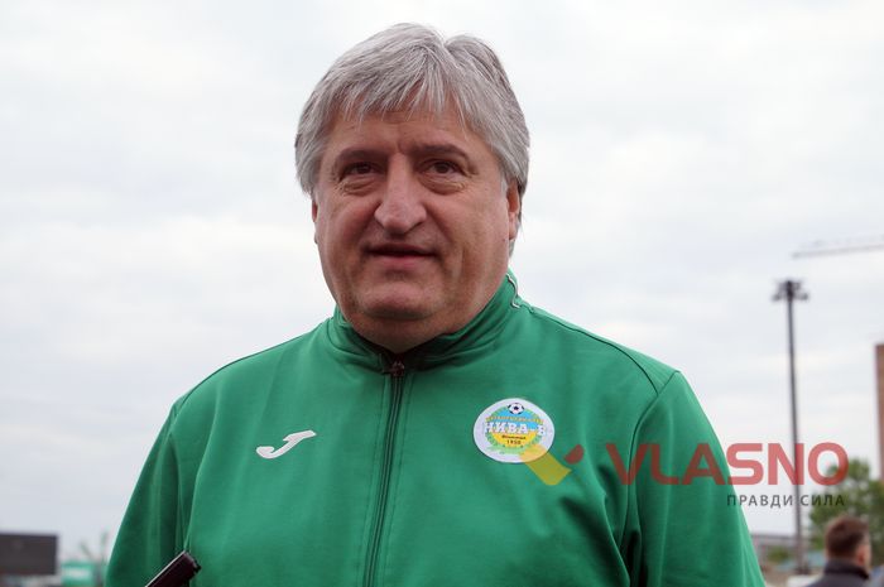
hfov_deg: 27.0
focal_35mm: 75
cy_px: 294
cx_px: 442
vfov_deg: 18.1
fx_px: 1840
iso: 400
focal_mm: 50
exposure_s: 1/160
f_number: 5.6
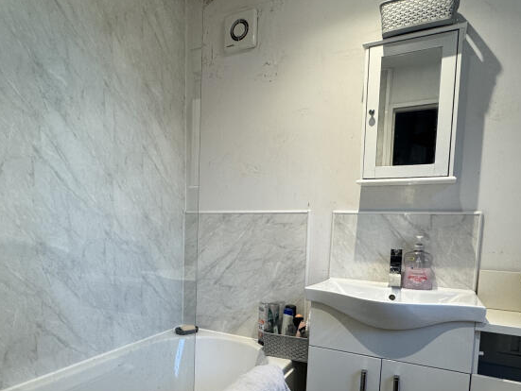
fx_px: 392
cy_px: 261
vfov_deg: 52.1
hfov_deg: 66.8
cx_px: 217
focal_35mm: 26
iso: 160
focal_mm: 2.22
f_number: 2.2
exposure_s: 1/100
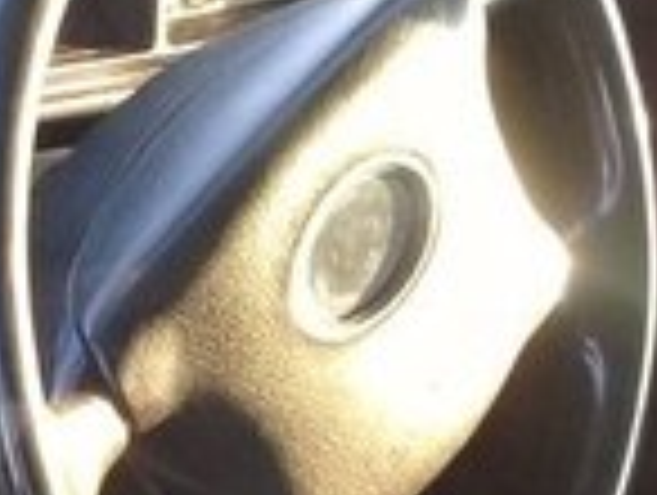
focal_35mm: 140
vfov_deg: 10.6
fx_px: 2662
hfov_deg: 13.0
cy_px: 470
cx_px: -432
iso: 64
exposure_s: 1/33
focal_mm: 3.3
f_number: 2.2
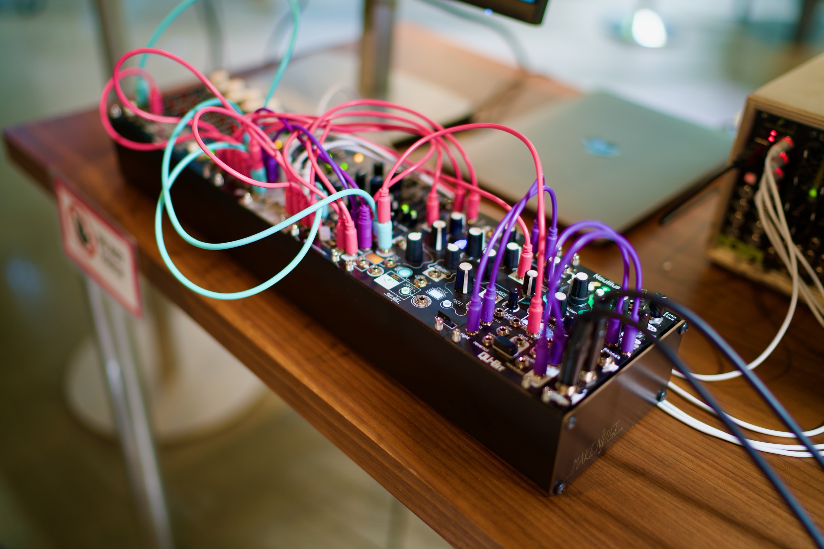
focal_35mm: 35
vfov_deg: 37.9
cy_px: 274
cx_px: 412
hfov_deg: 54.4
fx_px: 801
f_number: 1.4
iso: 100
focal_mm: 35
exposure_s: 1/25
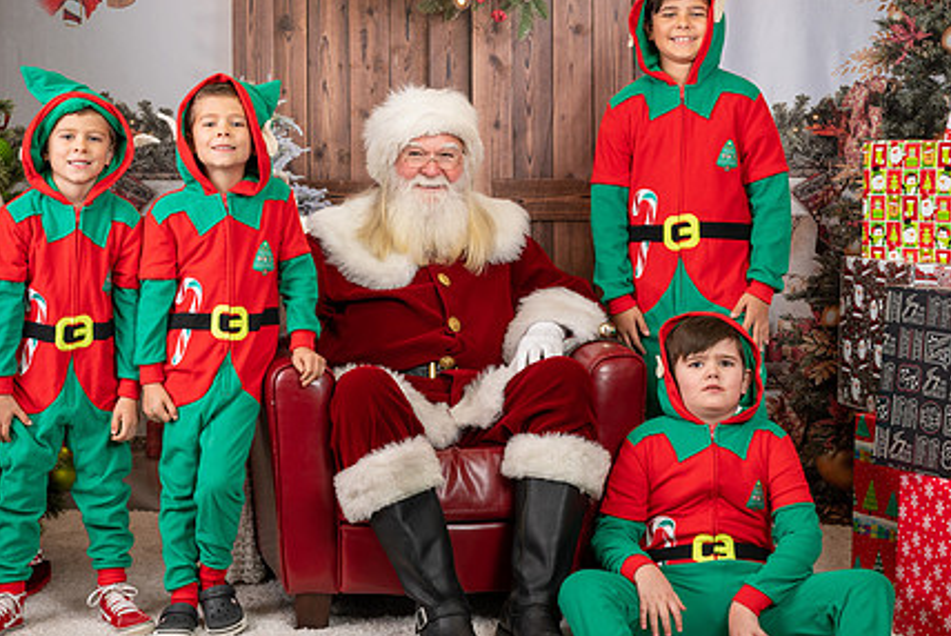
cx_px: 432
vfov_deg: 19.0
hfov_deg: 28.0
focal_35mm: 72
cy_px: 292
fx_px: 1903
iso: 100
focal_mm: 50
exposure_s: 1/100
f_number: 9
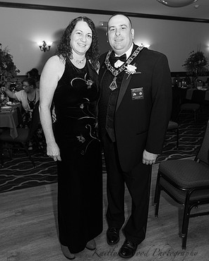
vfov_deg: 55.4
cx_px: 105
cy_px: 109
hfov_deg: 45.8
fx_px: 247
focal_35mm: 32
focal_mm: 28
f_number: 4
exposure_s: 1/200
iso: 800
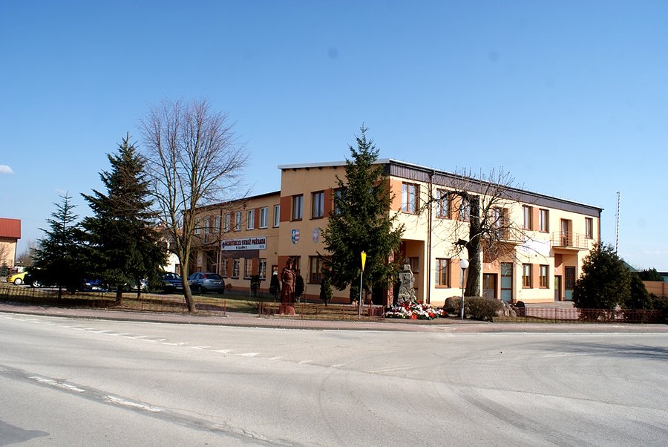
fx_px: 501
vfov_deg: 48.0
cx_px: 334
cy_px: 224
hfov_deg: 67.3
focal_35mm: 27
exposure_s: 1/160
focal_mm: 18
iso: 100
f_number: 10
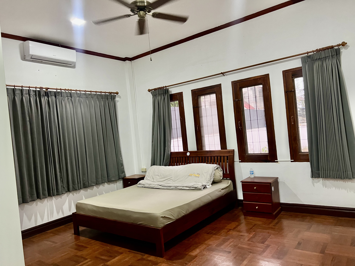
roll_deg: +5.7
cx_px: 178
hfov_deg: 67.3
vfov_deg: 53.1
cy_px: 133
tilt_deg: -0.7
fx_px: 267
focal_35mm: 26
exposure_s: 1/50
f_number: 1.5
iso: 320
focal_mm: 5.7
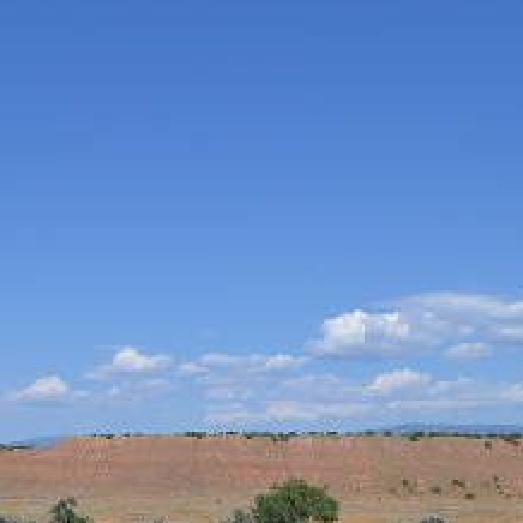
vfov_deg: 22.8
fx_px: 1282
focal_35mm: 75
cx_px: 190
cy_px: 395
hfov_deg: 23.0
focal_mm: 20
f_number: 9
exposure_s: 1/320
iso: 100
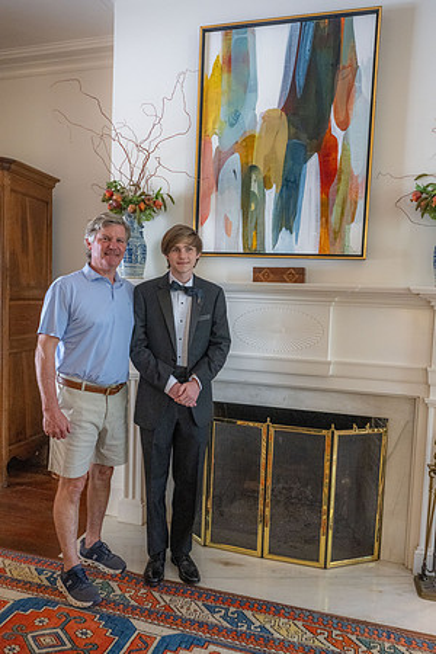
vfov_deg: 66.4
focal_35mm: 28
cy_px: 327
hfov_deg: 47.2
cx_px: 218
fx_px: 500
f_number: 4.5
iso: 5600
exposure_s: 1/160
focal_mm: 27.5
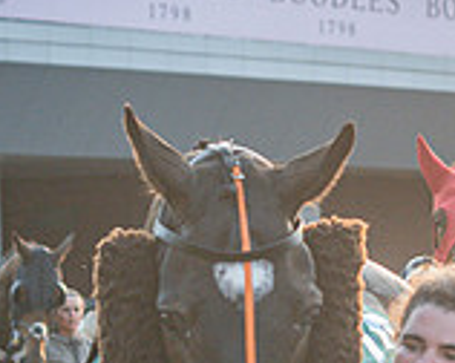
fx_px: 3309
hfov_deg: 7.8
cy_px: 366
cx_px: 473
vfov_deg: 6.3
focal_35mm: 246
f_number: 3.5
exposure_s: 1/1600
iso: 640
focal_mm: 50
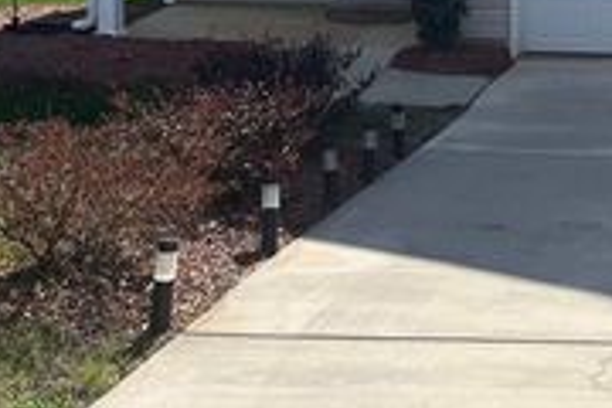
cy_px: -175
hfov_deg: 24.6
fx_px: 1275
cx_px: 717
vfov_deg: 16.8
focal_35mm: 75
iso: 50
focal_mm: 5.1
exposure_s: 1/4484
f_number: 1.6
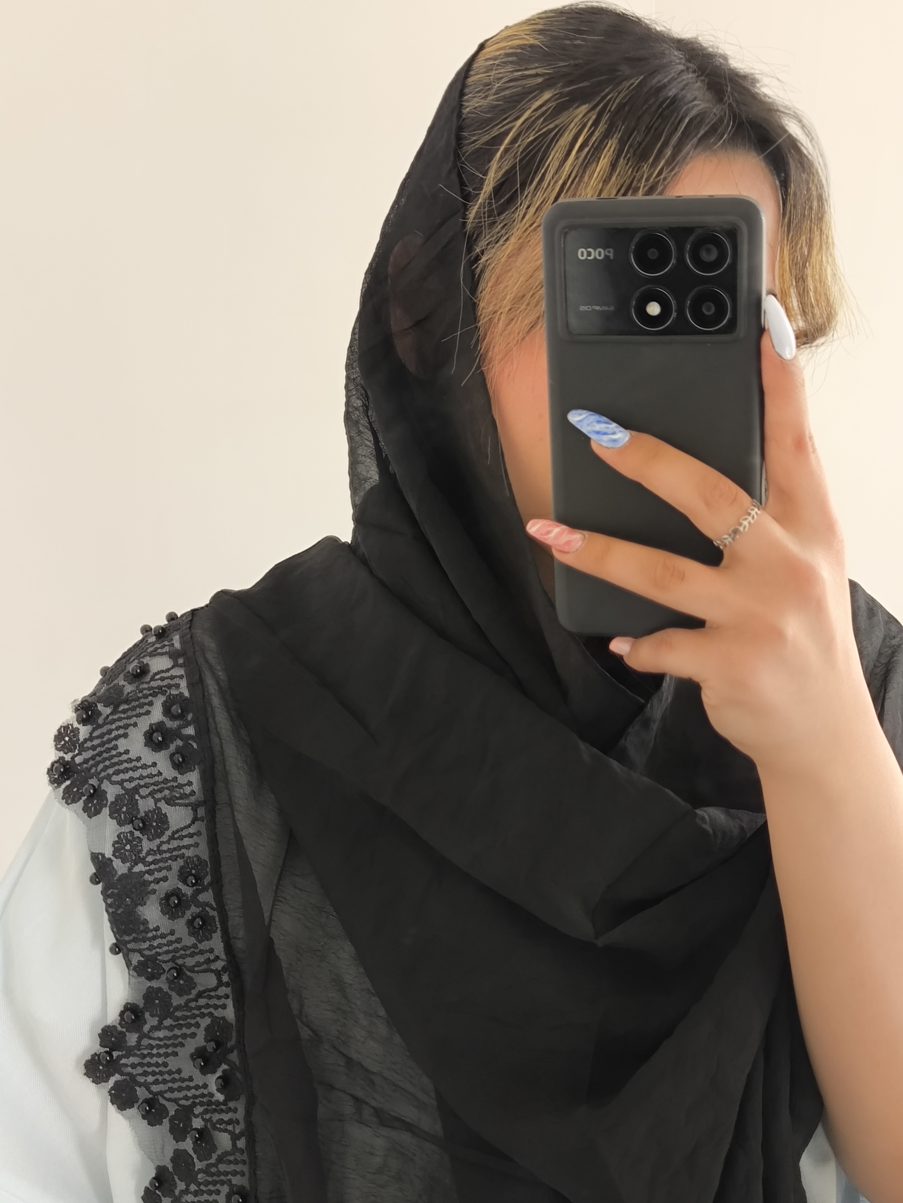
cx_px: 452
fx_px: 1703
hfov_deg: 29.7
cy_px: 602
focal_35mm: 49
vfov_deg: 38.9
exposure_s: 1/50
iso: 160
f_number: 1.7
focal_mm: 4.71
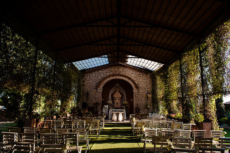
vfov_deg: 53.2
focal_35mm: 24
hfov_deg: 73.7
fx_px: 153
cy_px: 76
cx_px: 115
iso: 800
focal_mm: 24
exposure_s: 1/320
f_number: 6.3
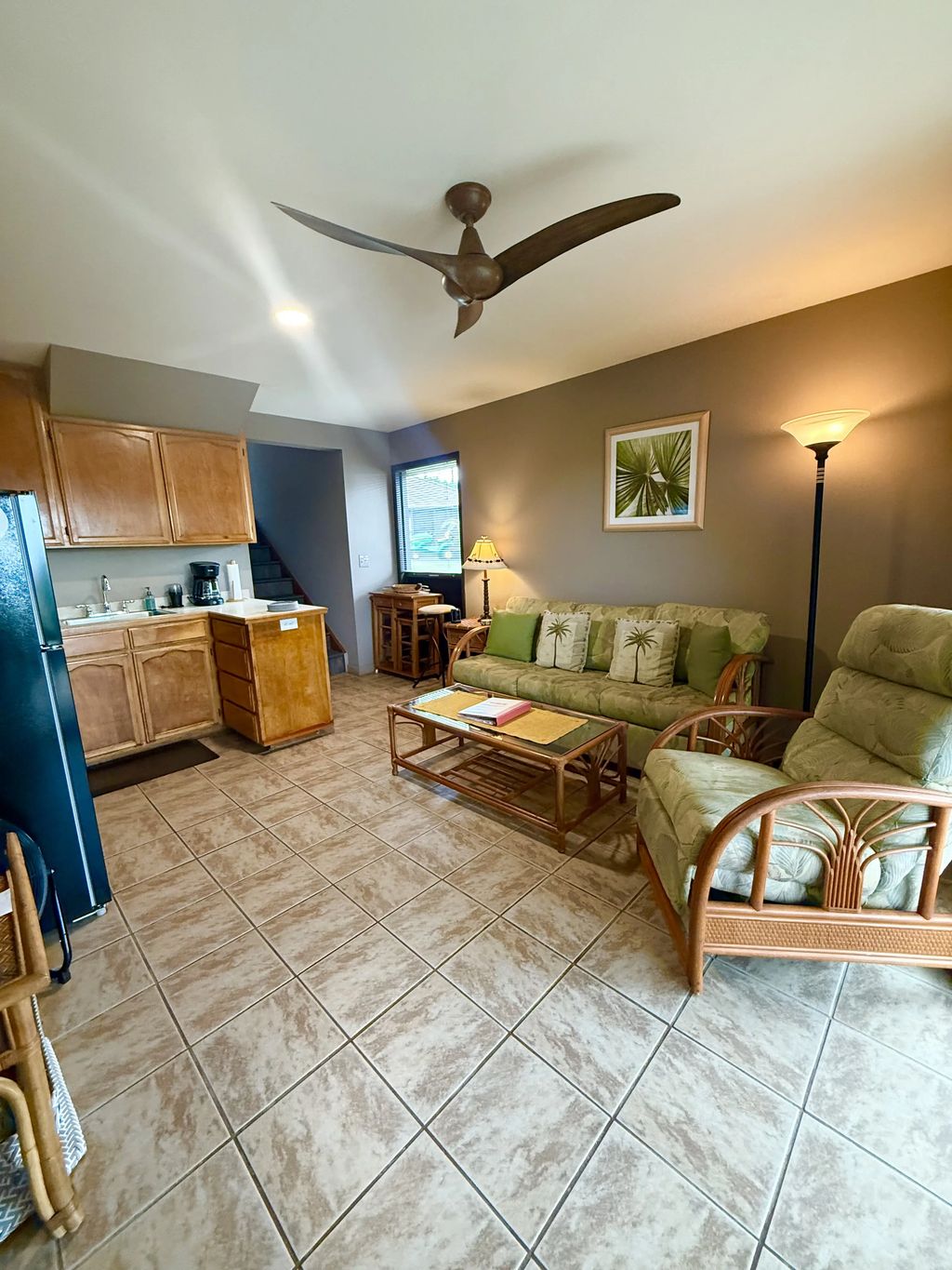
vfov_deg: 102.1
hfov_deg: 85.7
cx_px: 476
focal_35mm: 14
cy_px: 635
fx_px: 513
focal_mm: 2.22
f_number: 2.2
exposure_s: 1/60
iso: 500
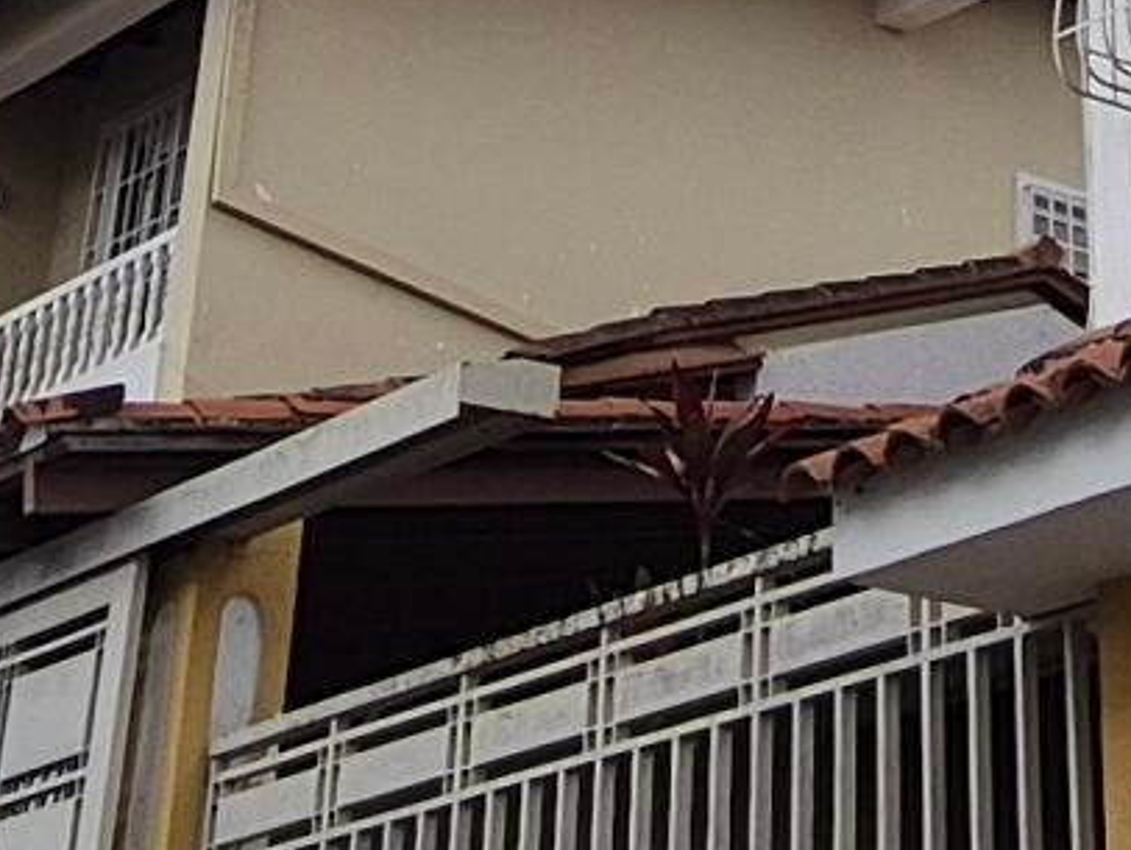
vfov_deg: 13.6
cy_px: -736
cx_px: 1114
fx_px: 3138
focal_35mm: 96
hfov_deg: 19.9
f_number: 2.2
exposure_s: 1/2416
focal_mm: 2.2
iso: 50
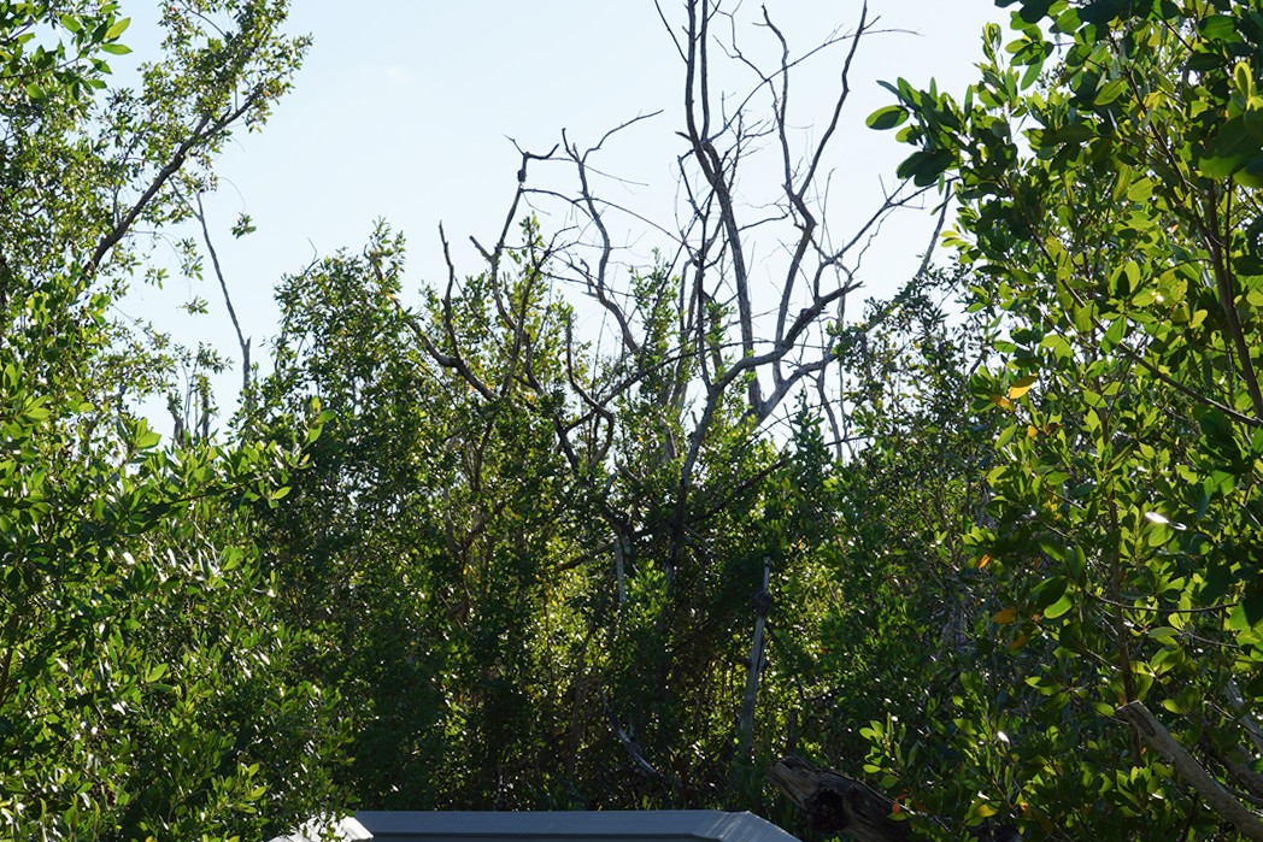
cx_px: 540
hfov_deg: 24.2
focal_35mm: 84
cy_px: 736
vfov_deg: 16.1
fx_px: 2947
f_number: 13
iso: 100
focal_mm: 44
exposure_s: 1/100
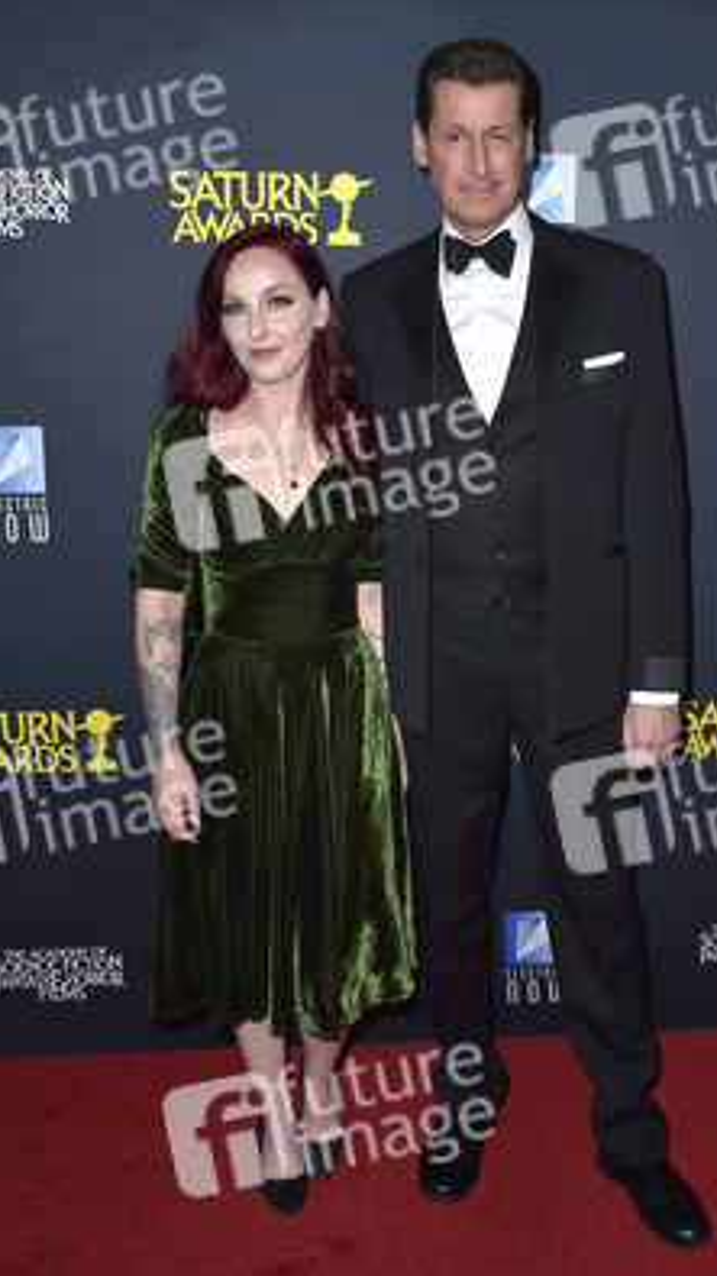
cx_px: 425
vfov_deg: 58.0
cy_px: 636
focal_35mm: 34
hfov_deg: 34.5
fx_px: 1150
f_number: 6.3
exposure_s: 1/250
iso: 250
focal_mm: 32
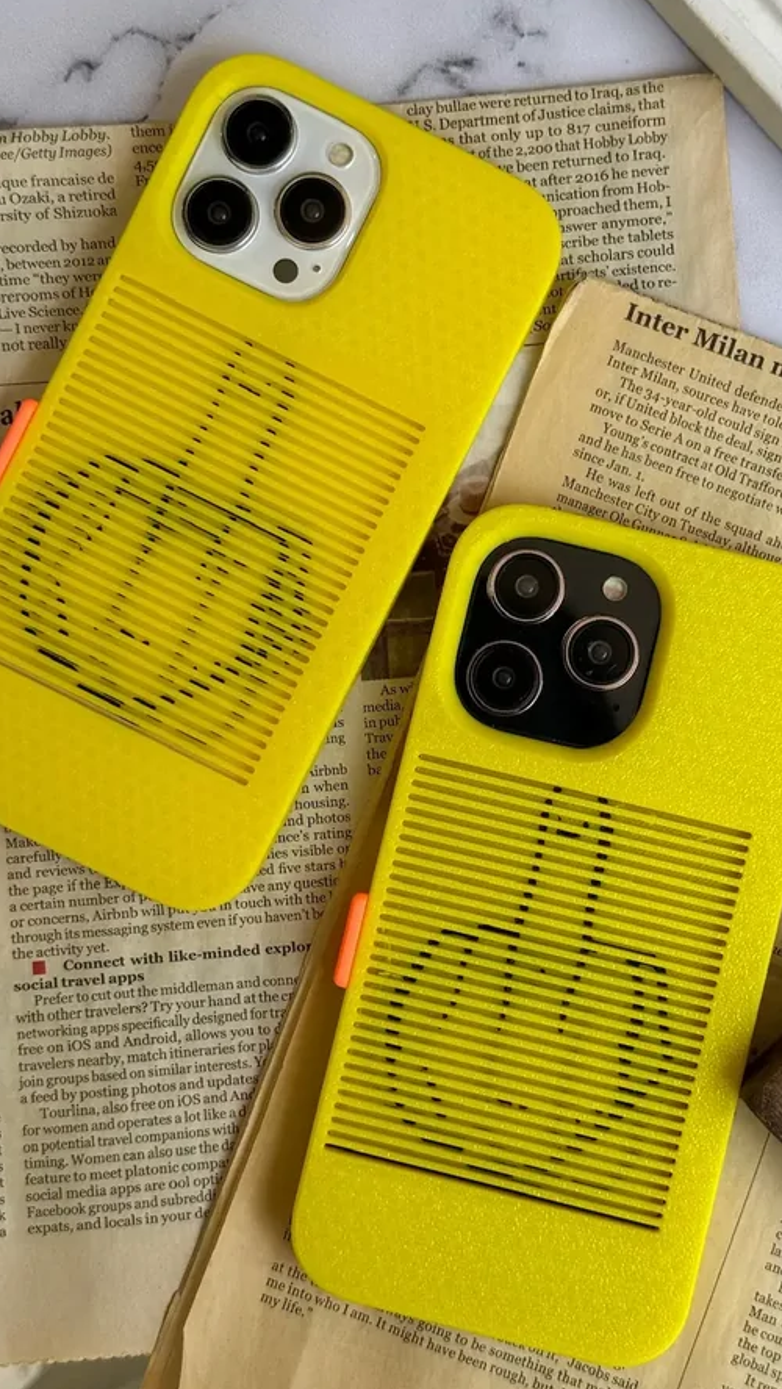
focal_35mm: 53
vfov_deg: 39.2
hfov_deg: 22.6
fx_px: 1952
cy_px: 696
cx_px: 472
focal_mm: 6.76
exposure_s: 1/514
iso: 64
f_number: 1.78
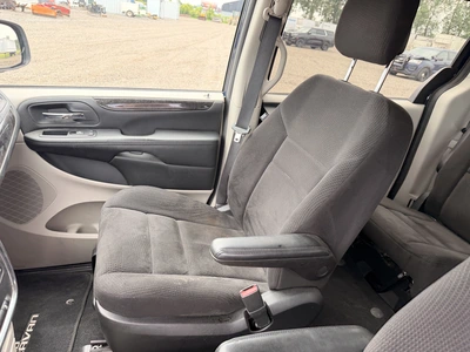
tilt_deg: -22.1
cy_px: 176
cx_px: 235
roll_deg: -8.4
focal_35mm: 24
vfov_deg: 56.8
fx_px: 326
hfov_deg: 71.6
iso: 100
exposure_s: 1/121
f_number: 1.78
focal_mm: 6.76
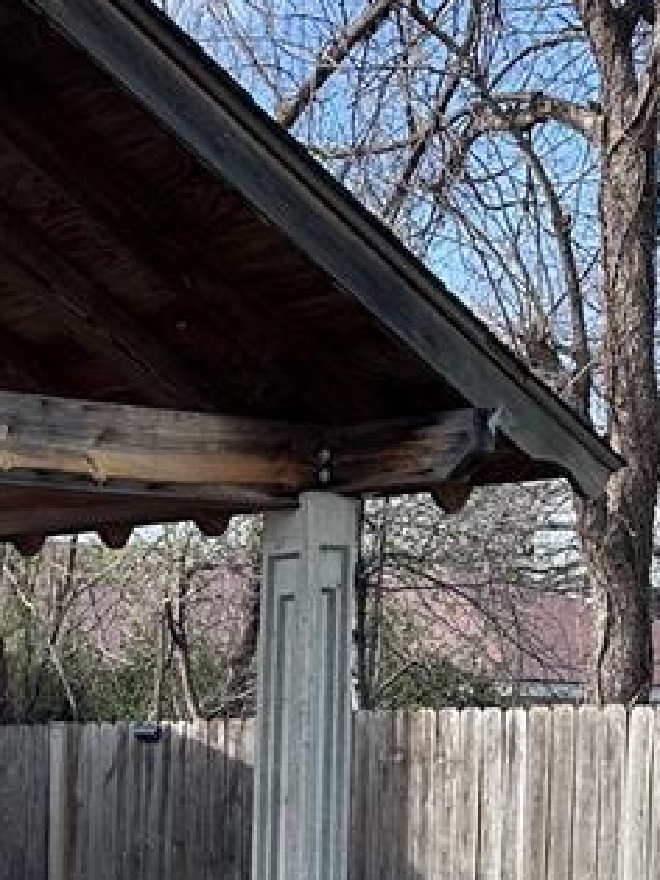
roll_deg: -0.9
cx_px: -361
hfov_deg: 16.9
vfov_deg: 24.3
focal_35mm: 78
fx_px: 1984
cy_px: 807
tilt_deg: -1.5
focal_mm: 6.86
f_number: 1.78
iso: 80
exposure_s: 1/1029
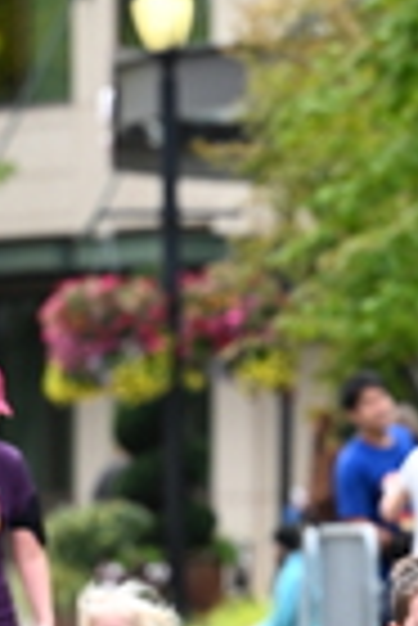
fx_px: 8234
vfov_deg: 4.3
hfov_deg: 2.9
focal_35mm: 474
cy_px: 540
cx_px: 308
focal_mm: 120
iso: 640
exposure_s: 1/2500
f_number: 2.8
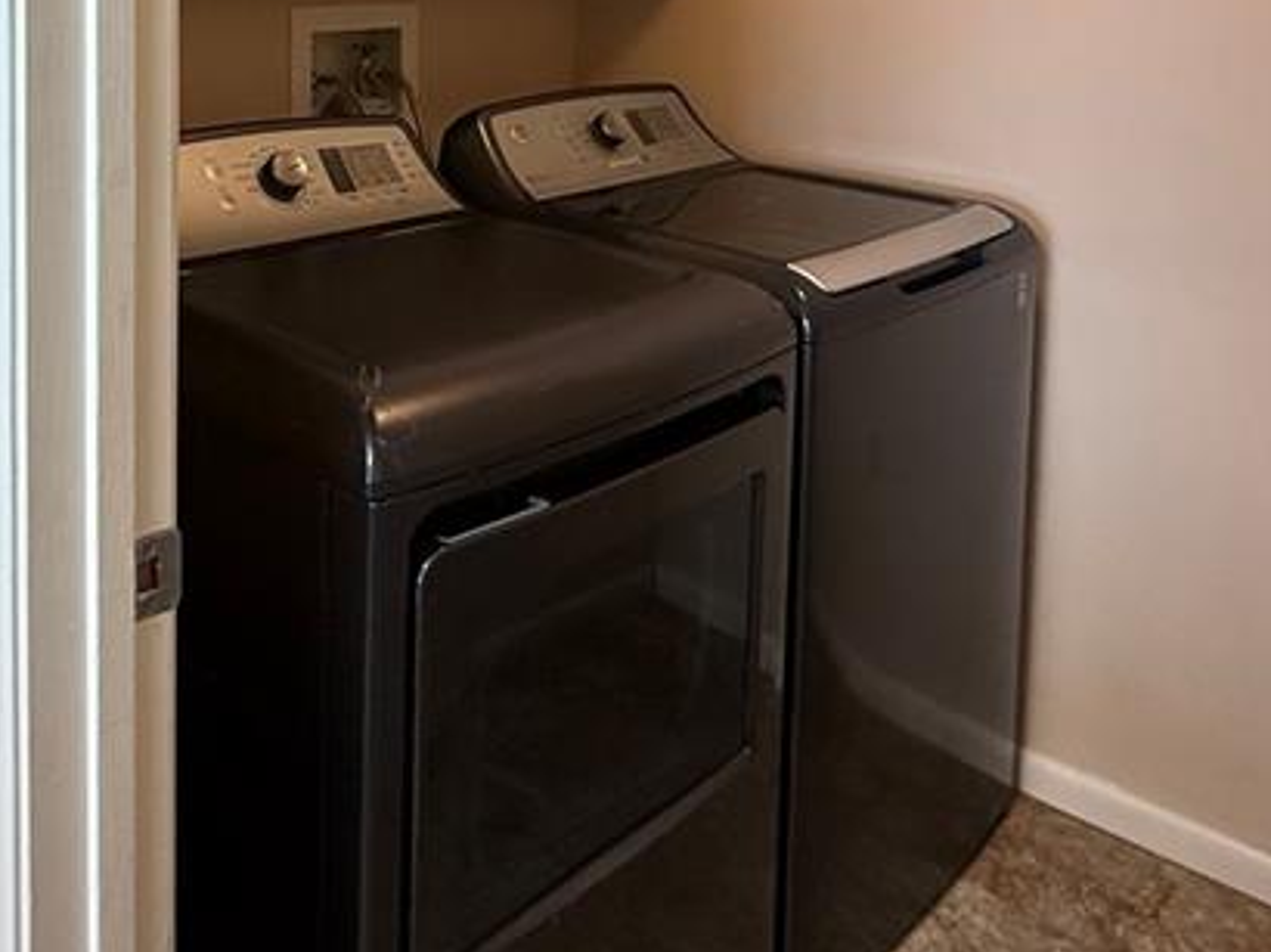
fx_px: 1284
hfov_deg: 50.8
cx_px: 341
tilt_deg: -2.9
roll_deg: -0.7
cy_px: 19
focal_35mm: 35
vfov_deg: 36.8
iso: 320
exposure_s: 1/120
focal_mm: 2.22
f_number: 2.2
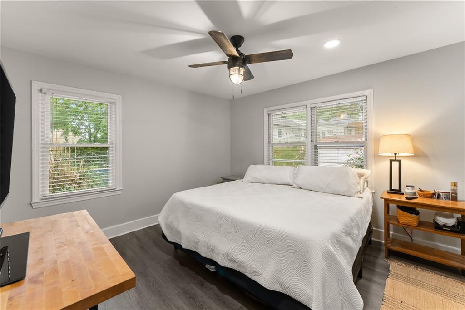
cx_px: 232
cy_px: 155
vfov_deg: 81.2
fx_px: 181
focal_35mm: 14
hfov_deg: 104.2
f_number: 7.1
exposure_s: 1/2.5
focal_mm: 14
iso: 640
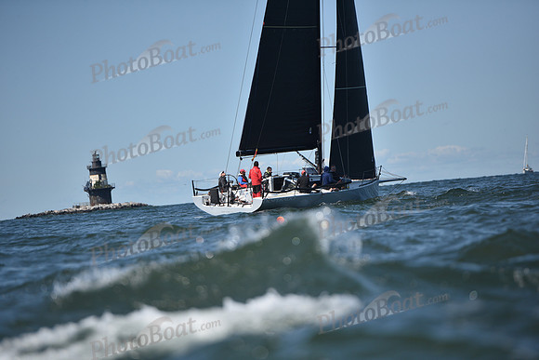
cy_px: 180
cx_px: 270
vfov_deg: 6.9
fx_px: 2995
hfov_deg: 10.3
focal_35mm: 200
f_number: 3.2
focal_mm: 200
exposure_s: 1/8000
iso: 250
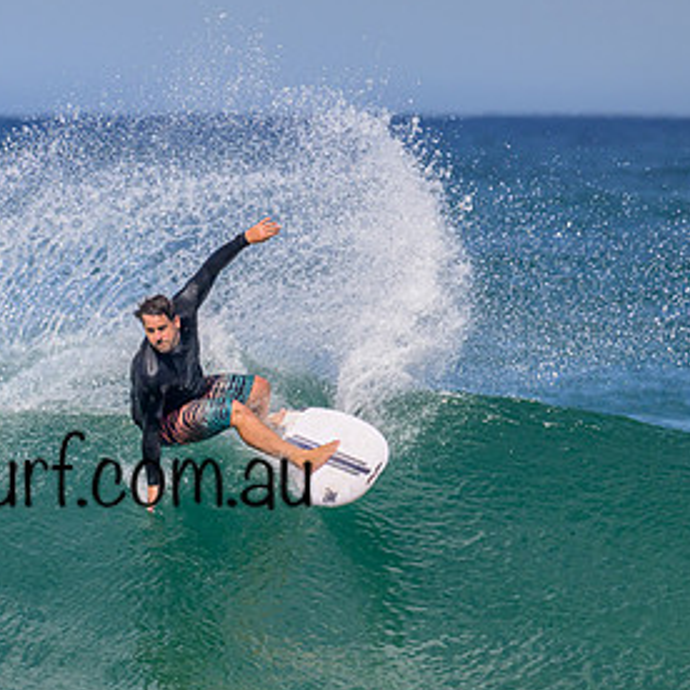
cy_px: 449
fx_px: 21334
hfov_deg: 1.9
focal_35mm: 946
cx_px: 48
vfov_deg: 1.9
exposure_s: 1/2000
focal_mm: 530
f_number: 11
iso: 800
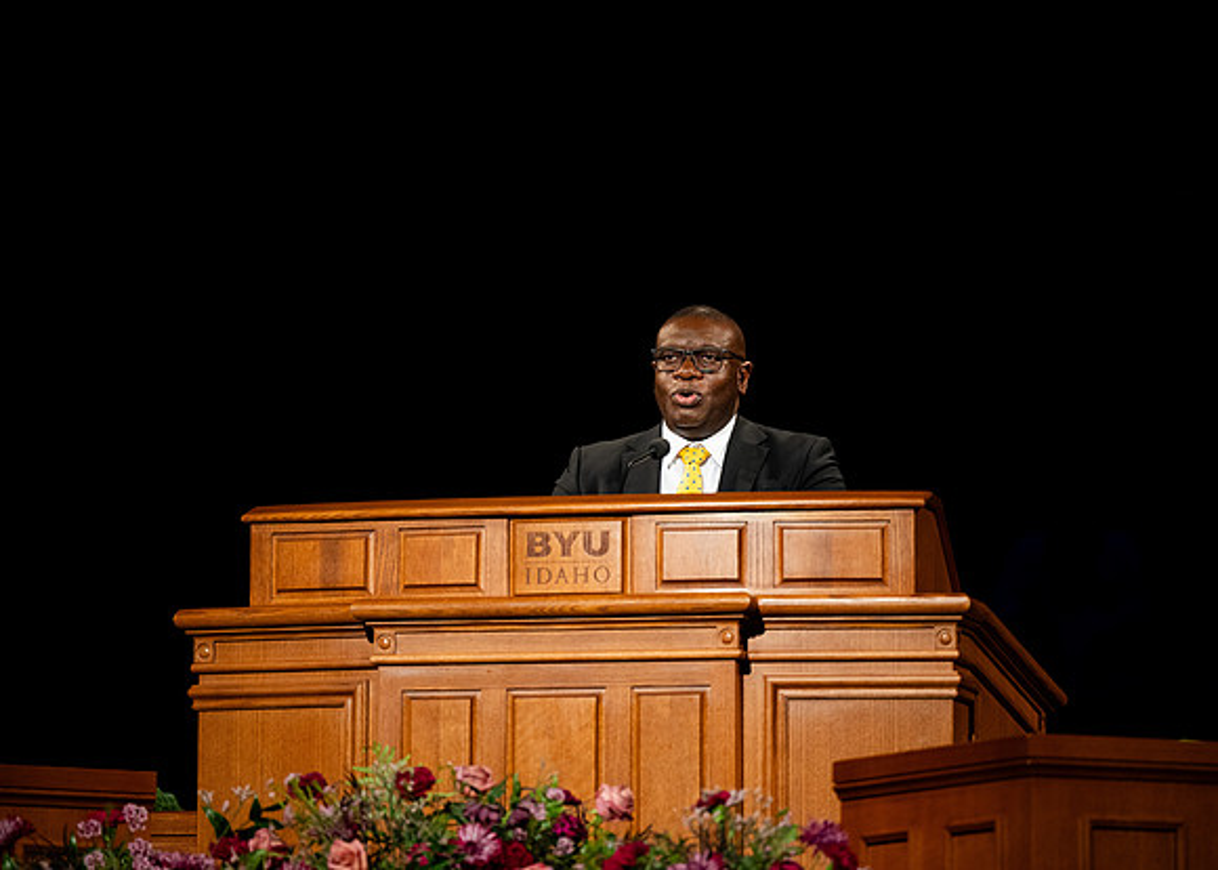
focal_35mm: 210
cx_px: 652
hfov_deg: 9.6
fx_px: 7248
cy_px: 435
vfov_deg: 6.9
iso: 2000
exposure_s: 1/250
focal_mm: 200
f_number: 2.8
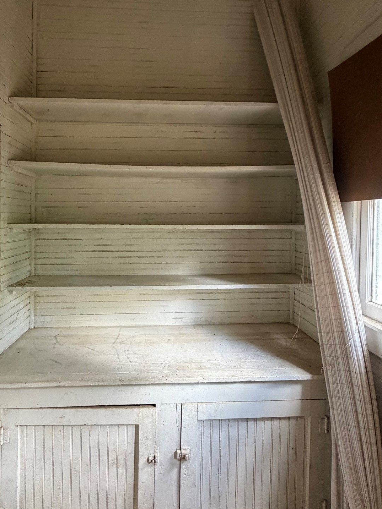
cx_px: 170
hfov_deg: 65.8
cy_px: 224
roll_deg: -1.1
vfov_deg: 81.4
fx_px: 294
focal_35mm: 20
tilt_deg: -1.8
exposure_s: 1/60
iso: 400
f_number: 2.2
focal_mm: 2.22
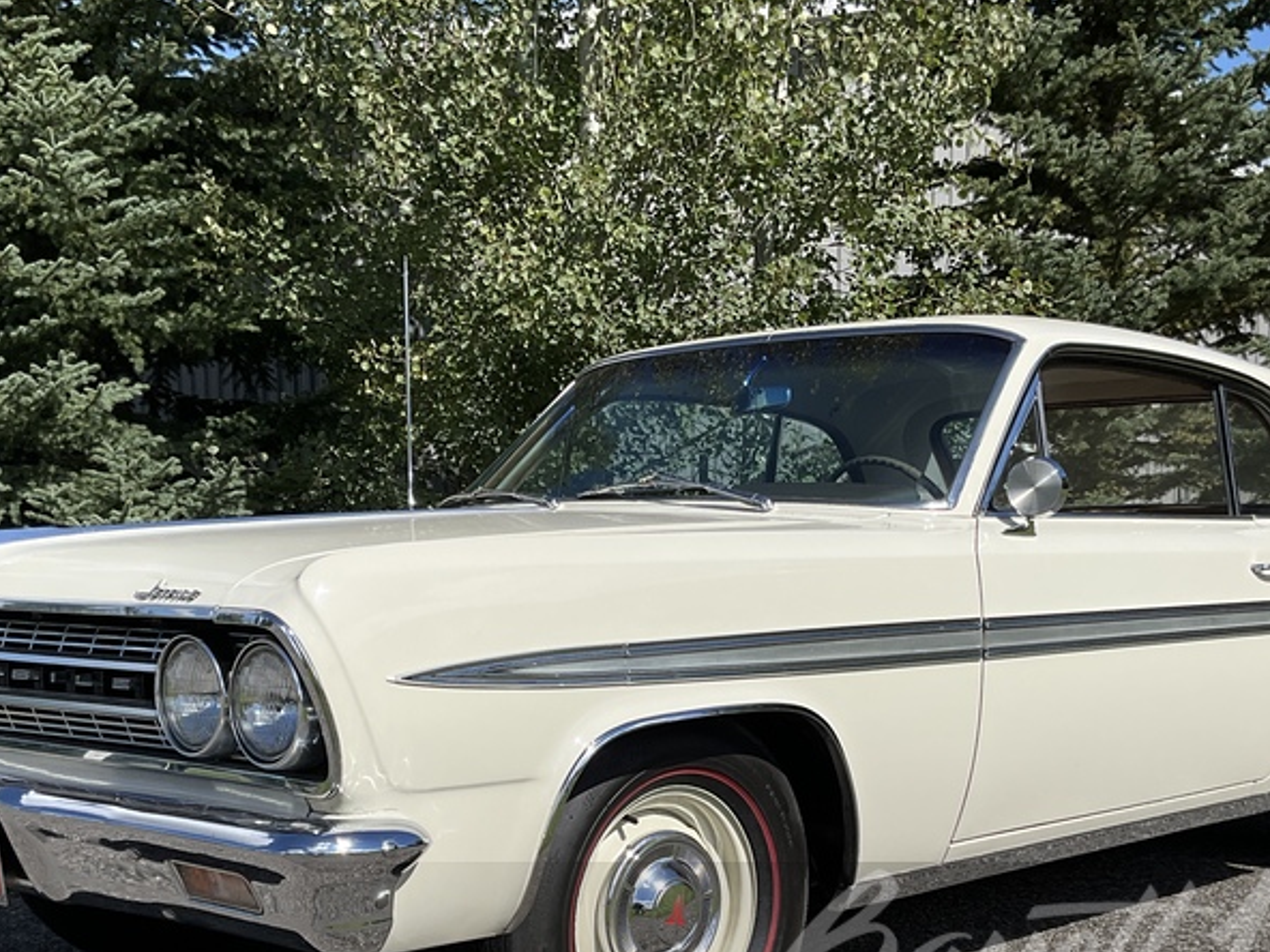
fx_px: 1798
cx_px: 682
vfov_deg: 29.4
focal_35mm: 49
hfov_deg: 38.9
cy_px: 673
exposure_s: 1/3125
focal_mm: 3
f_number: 1.8
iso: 25
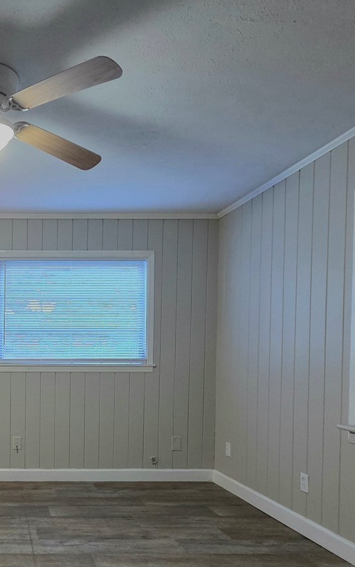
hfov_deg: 41.9
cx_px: 7
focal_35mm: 26
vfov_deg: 68.9
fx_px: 402
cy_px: 366
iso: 800
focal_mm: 2.2
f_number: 2.2
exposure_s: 1/60.2
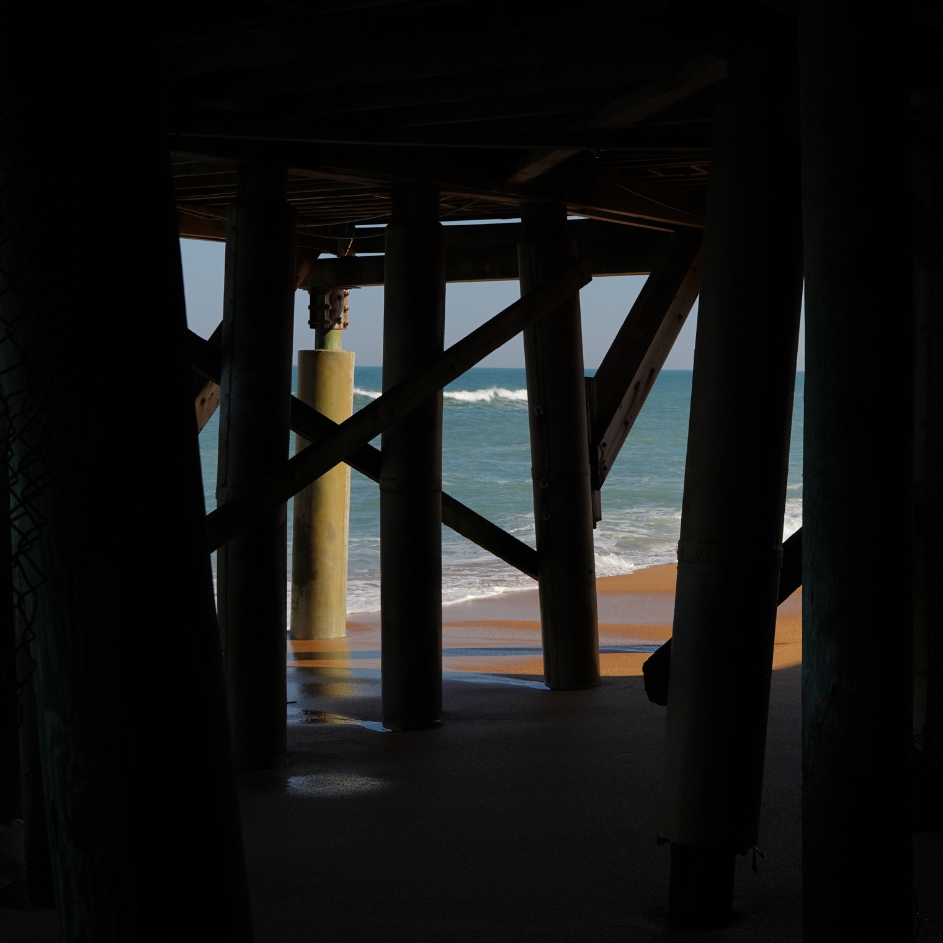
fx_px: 1695
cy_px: 492
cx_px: 530
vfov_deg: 31.1
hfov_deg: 31.1
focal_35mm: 55
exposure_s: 1/320
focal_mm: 41
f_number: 7.1
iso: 50
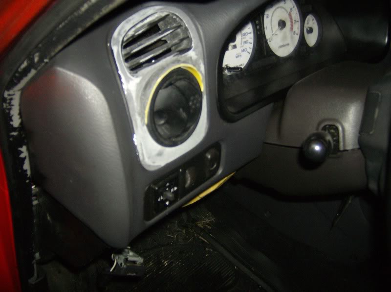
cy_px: 146
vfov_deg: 39.5
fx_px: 406
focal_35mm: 36
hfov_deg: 51.5
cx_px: 196
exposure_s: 1/60
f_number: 2.8
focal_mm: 6
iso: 200
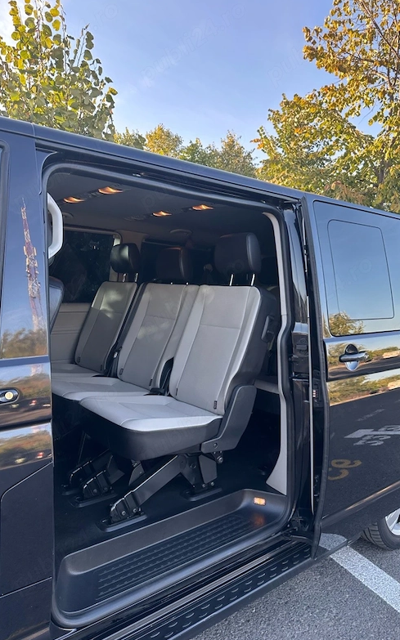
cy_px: 317
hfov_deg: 47.5
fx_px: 454
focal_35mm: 26
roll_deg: -3.1
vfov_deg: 70.4
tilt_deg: -2.1
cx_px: 225
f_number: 1.78
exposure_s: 1/286
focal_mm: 6.86
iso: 80
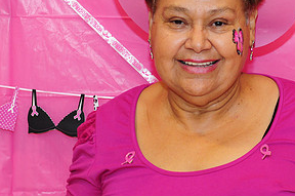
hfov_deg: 12.3
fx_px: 1358
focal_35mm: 166
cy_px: 88
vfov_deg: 8.2
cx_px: 261
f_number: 5.6
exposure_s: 1/60
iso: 640
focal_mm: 55
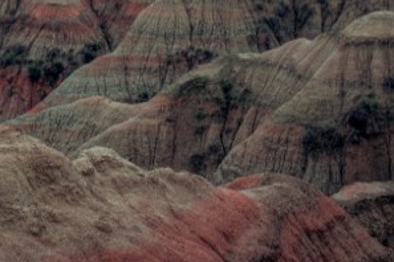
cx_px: 40
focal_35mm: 212
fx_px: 2320
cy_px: -119
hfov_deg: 9.7
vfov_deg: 6.4
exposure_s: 1/250
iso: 400
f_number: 11
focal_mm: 70
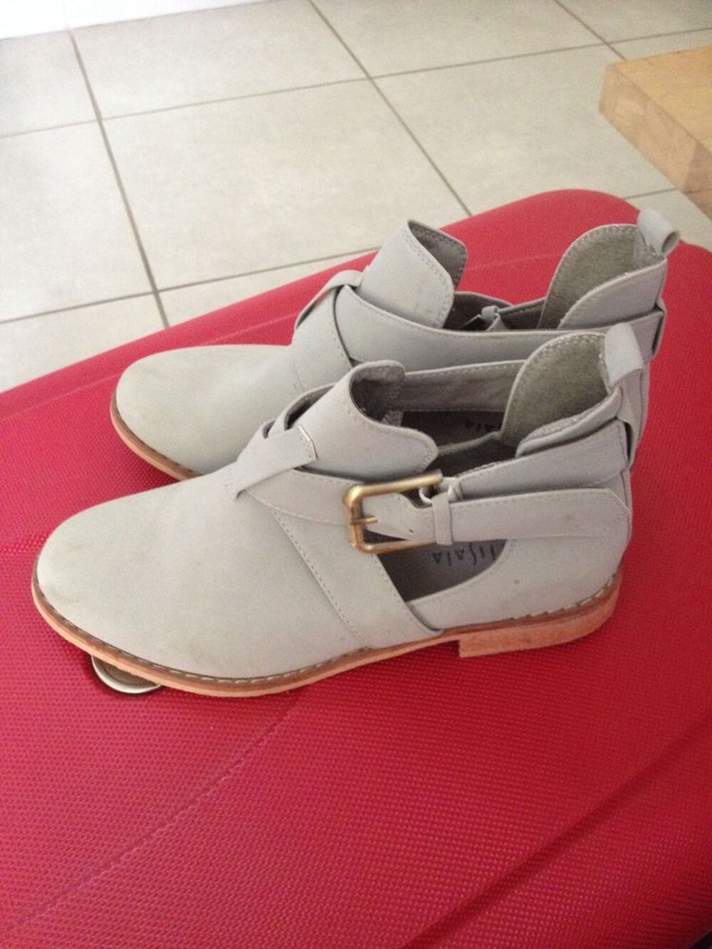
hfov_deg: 40.7
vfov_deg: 52.6
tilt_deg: -49.5
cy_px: 474
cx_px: 356
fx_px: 960
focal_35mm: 35
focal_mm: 4.28
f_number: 2.4
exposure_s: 1/15
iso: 400
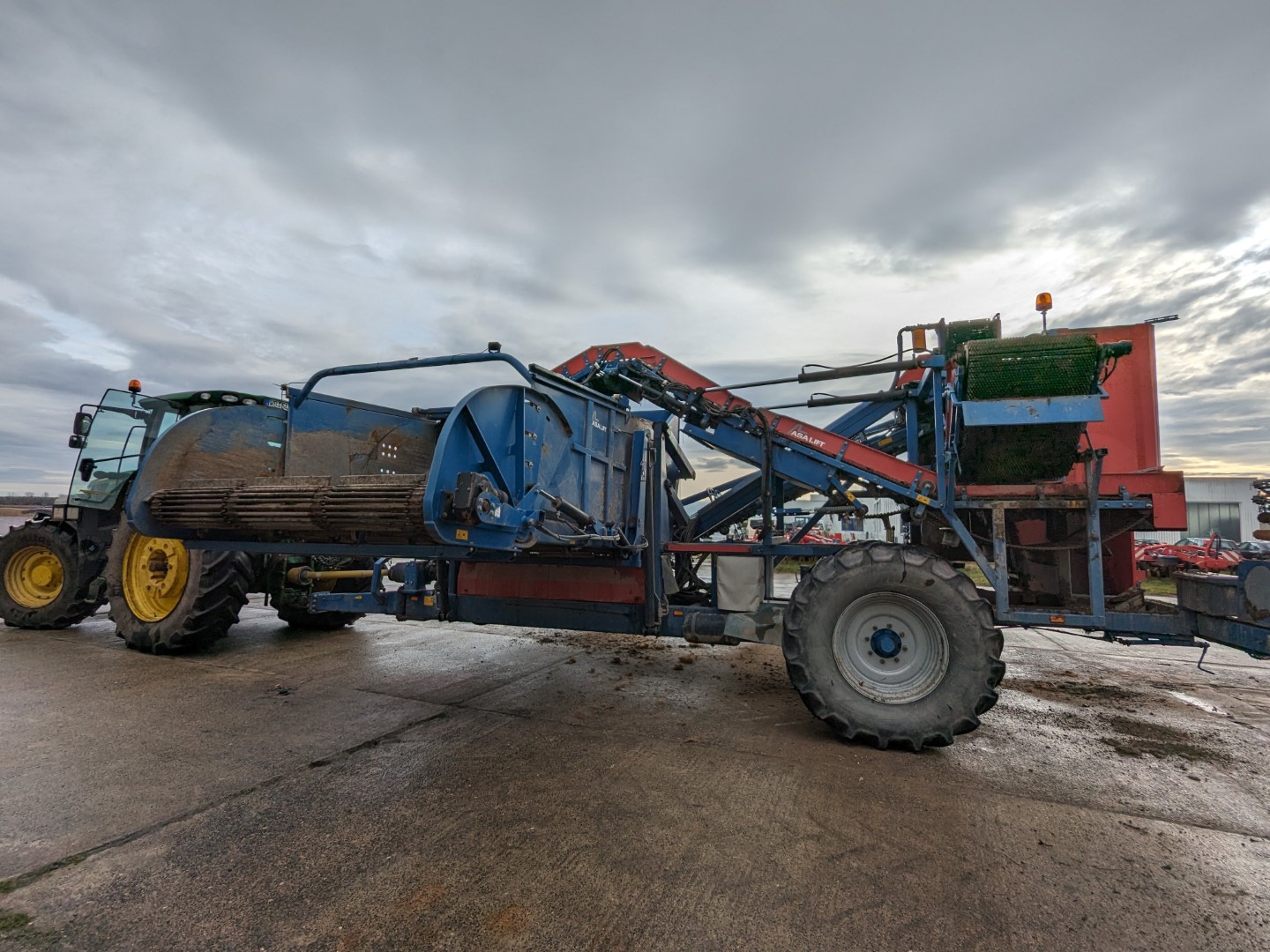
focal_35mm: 16
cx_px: 635
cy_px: 476
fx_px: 587
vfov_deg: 78.1
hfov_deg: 94.5
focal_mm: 2.35
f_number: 2.2
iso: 27
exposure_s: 1/1721
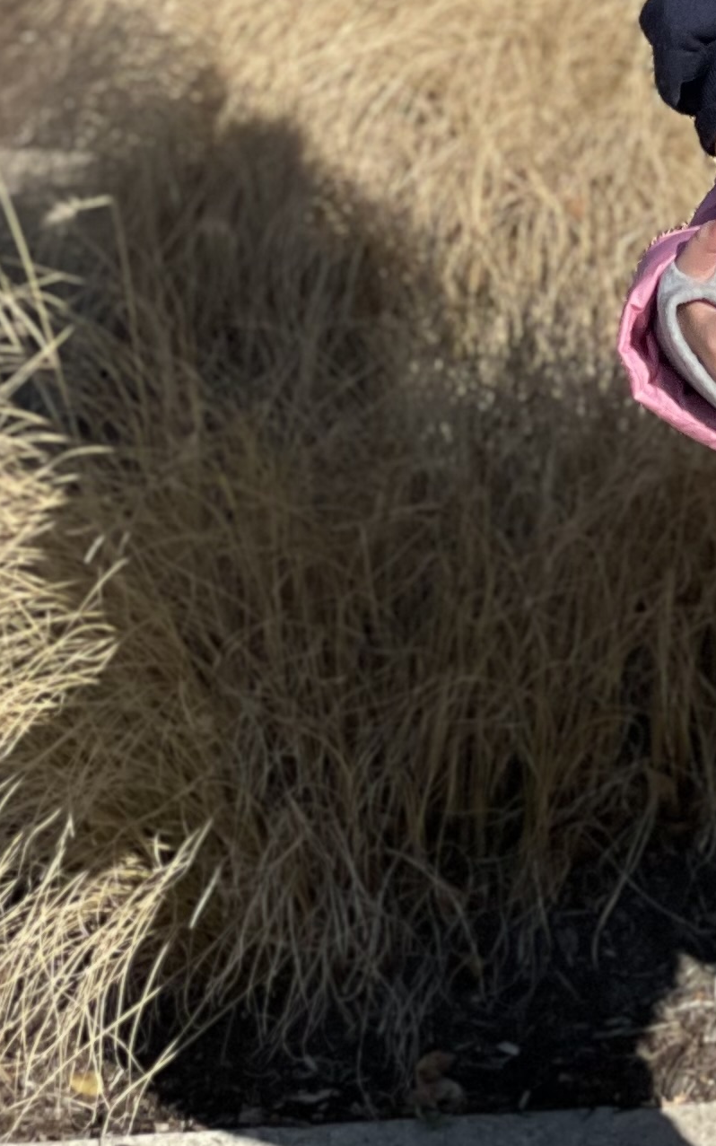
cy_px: -424
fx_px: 5433
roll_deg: -0.3
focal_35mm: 174
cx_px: 1195
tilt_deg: -8.1
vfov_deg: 11.7
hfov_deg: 7.4
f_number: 2
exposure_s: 1/2660
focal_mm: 6
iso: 32
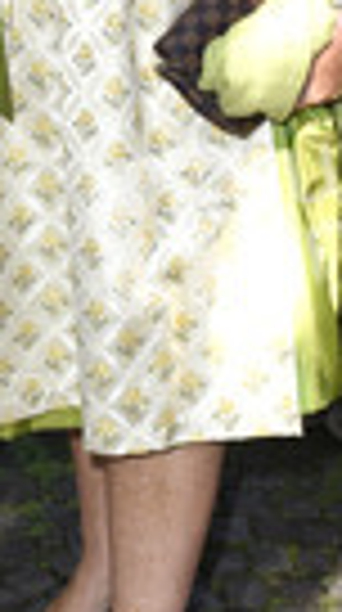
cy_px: -14
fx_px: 1726
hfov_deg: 11.1
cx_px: -90
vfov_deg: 19.5
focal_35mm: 107
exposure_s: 1/160
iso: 500
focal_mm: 23
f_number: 8
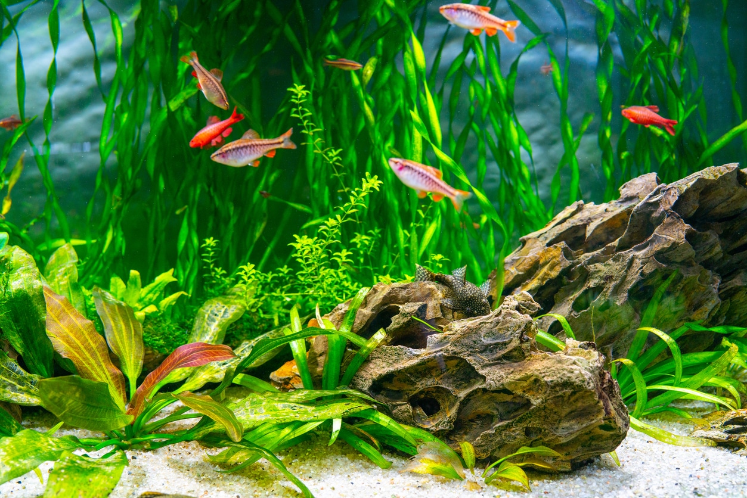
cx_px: 374
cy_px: 249
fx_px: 1038
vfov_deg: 27.0
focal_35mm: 50
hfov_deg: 39.6
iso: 250
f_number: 5.6
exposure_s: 1/60
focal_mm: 50
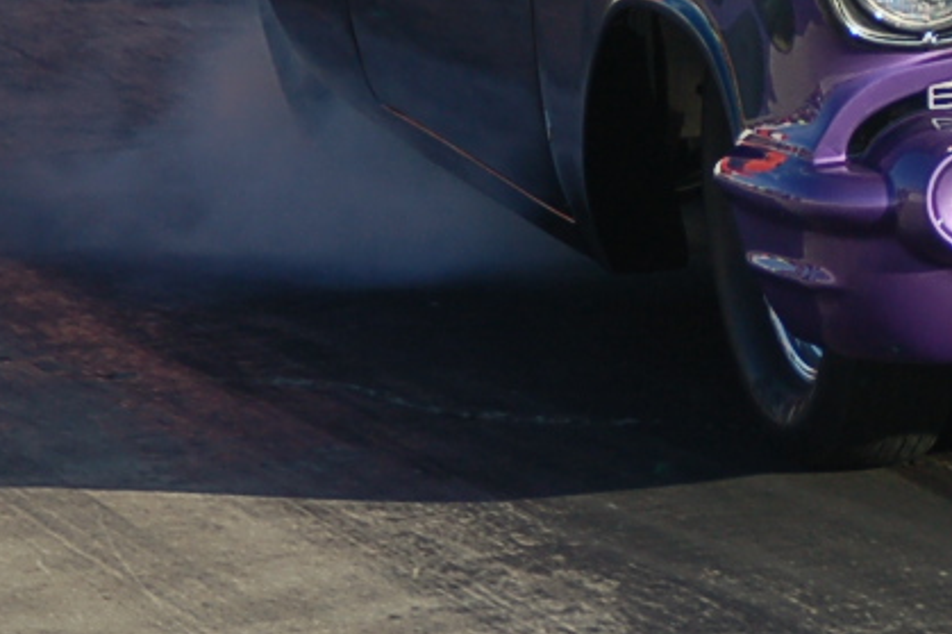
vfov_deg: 3.0
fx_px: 12101
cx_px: 1100
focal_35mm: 458
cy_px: 7
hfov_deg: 4.5
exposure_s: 1/640
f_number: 6.3
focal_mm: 85
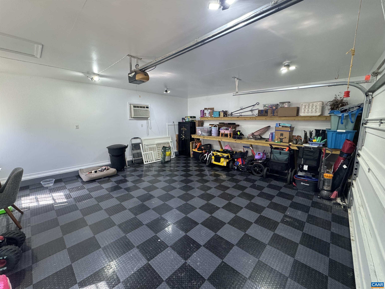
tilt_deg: -9.8
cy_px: 144
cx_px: 192
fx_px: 156
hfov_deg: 102.1
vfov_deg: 85.7
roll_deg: -0.5
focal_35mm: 14
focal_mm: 2.22
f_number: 2.2
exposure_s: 1/120
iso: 200
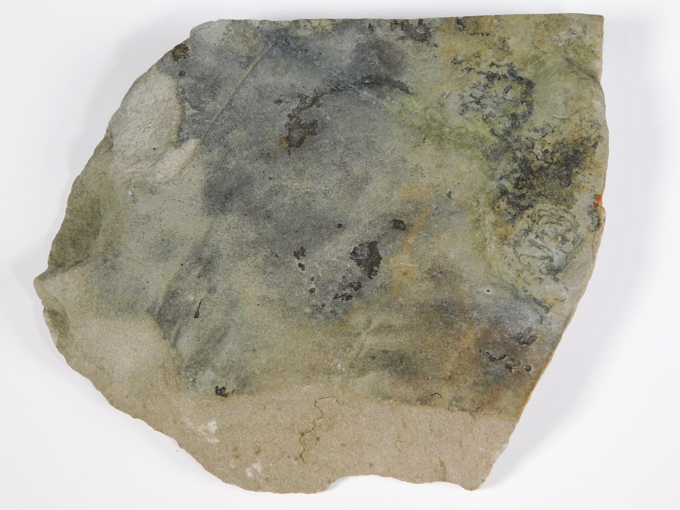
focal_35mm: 91
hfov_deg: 21.5
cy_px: 255
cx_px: 340
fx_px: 1788
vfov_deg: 16.2
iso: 125
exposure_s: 1/125
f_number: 4.5
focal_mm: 16.1
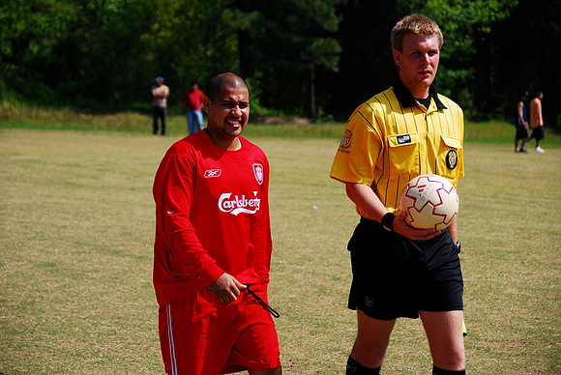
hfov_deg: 14.4
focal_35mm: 142
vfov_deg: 9.7
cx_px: 280
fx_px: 2223
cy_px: 188
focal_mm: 95
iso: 100
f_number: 5.3
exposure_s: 1/500
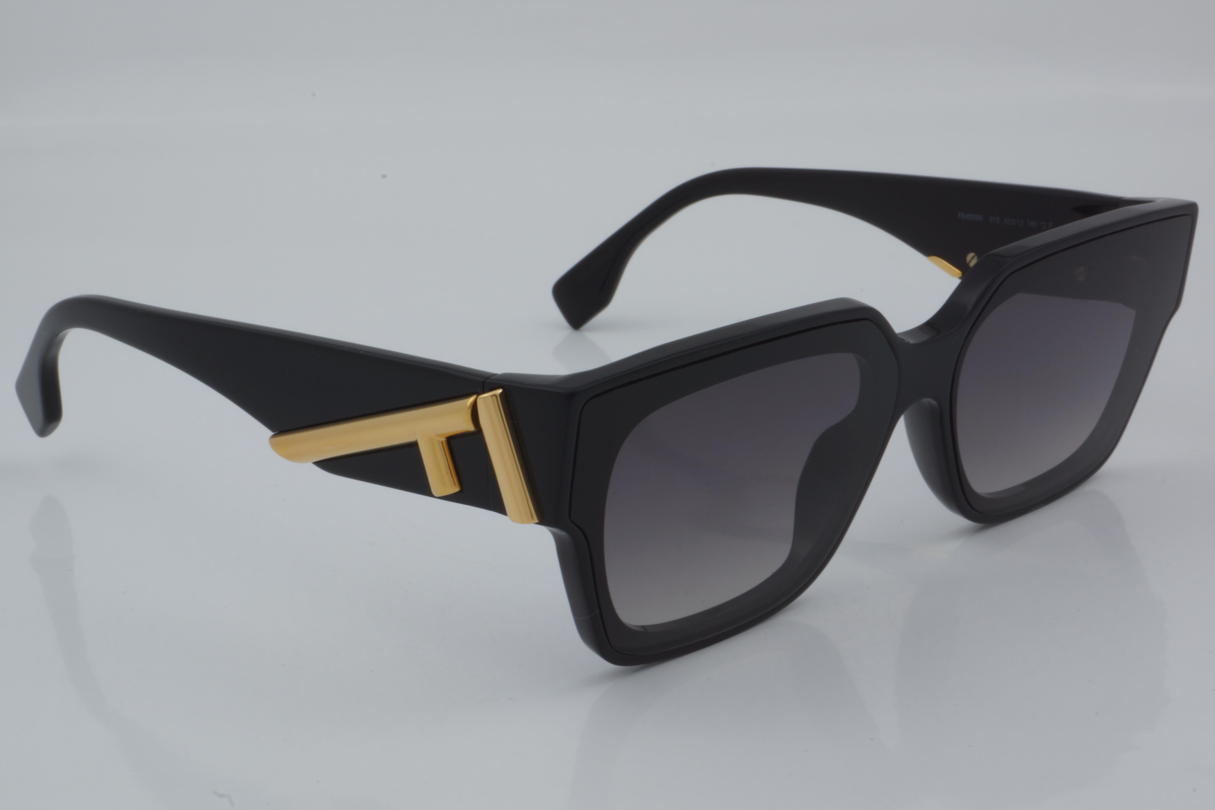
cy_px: 405
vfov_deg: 20.2
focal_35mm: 68
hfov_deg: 29.9
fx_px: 2278
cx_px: 608
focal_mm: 45
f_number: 32
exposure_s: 1/4
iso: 100
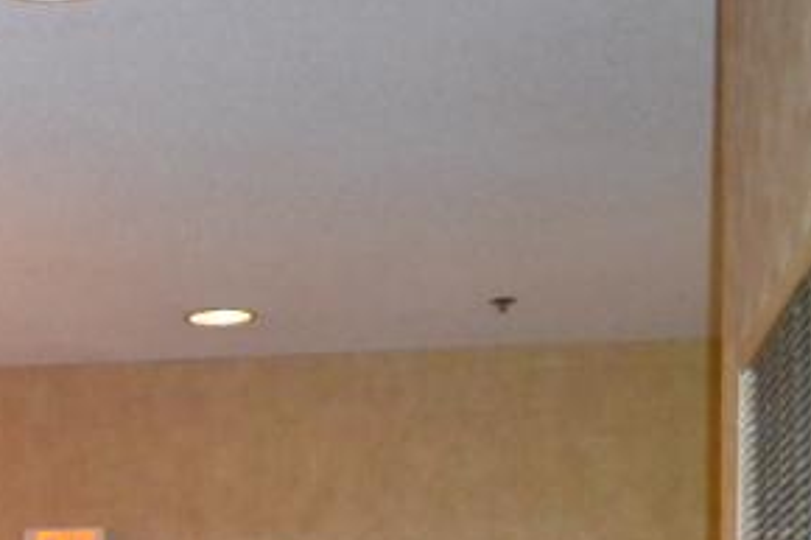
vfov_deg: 12.4
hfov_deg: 16.5
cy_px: 771
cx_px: -601
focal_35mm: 106
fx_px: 2386
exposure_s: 1/60
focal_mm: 20
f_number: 3.8
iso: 3200
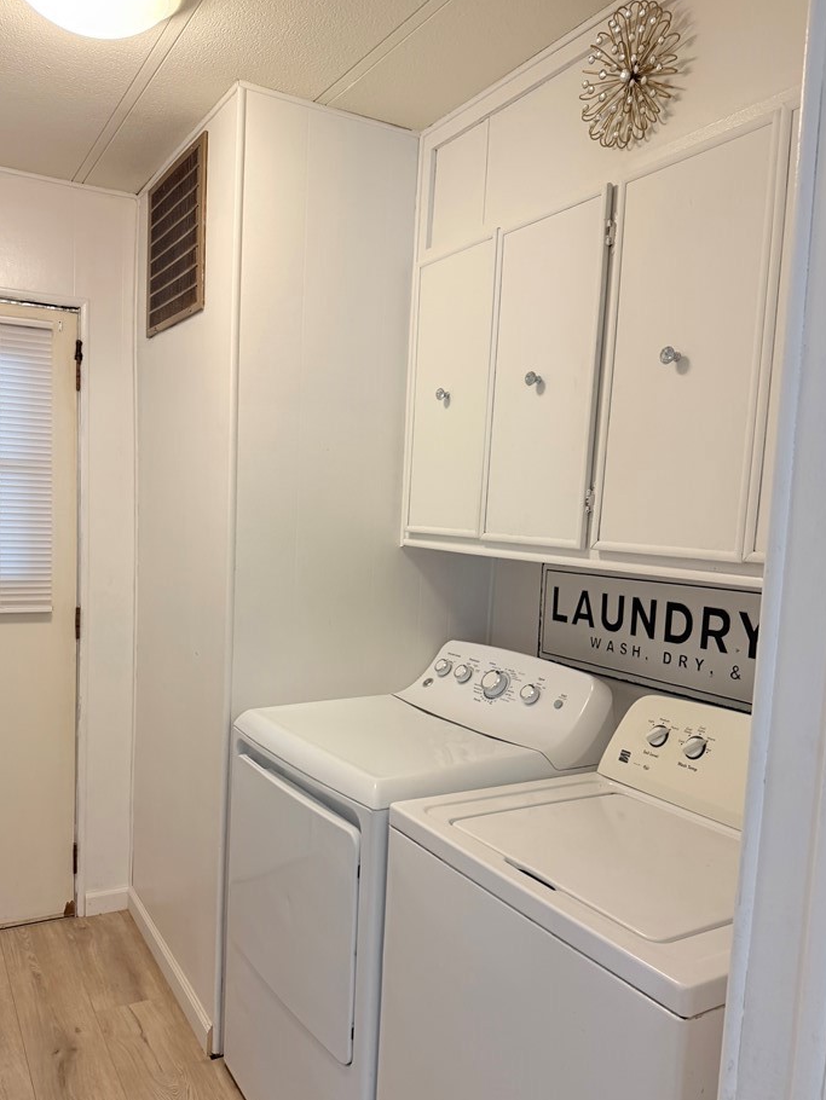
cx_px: 386
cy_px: 586
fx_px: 859
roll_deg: -3.0
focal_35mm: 27
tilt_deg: -6.0
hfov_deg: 51.3
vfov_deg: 65.2
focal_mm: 6.76
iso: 125
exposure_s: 1/60
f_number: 1.78
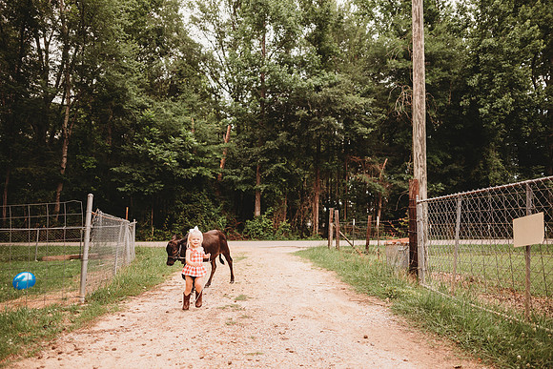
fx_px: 369
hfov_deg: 73.7
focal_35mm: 24
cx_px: 276
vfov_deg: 53.2
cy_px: 184
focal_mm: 24
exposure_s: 1/1000
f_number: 2.2
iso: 100
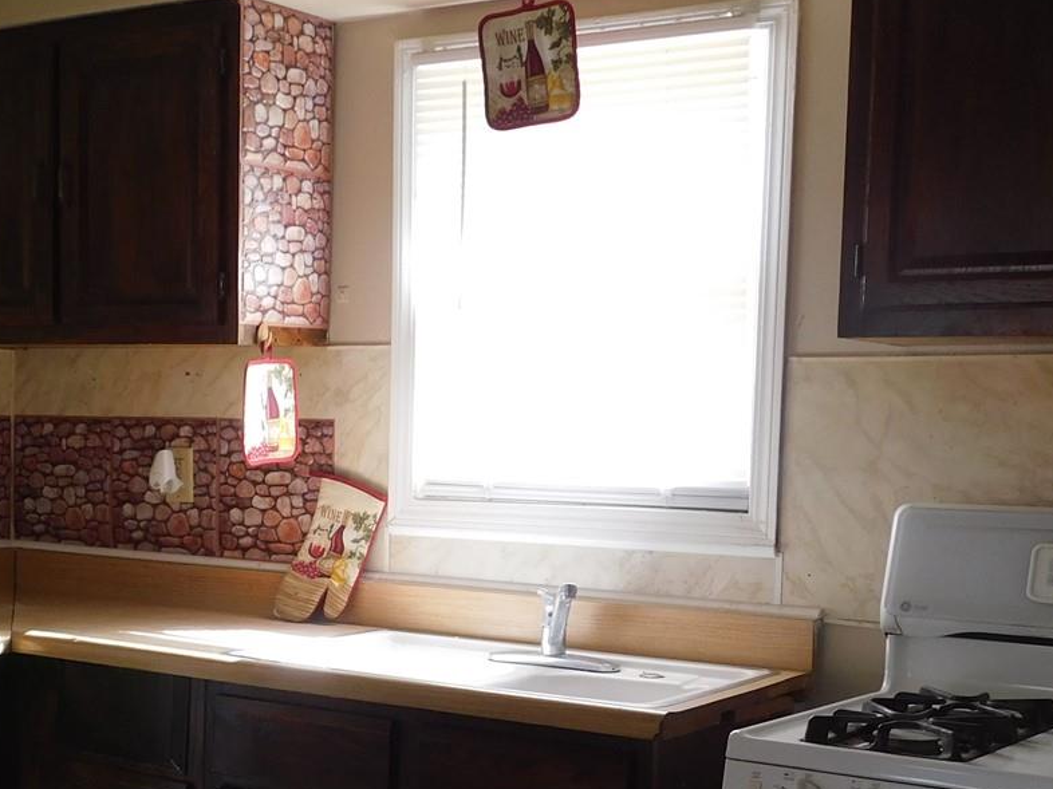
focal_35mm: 57
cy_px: 593
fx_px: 1733
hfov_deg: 33.3
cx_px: 301
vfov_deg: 25.3
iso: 125
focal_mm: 4.9
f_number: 3.2
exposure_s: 1/30
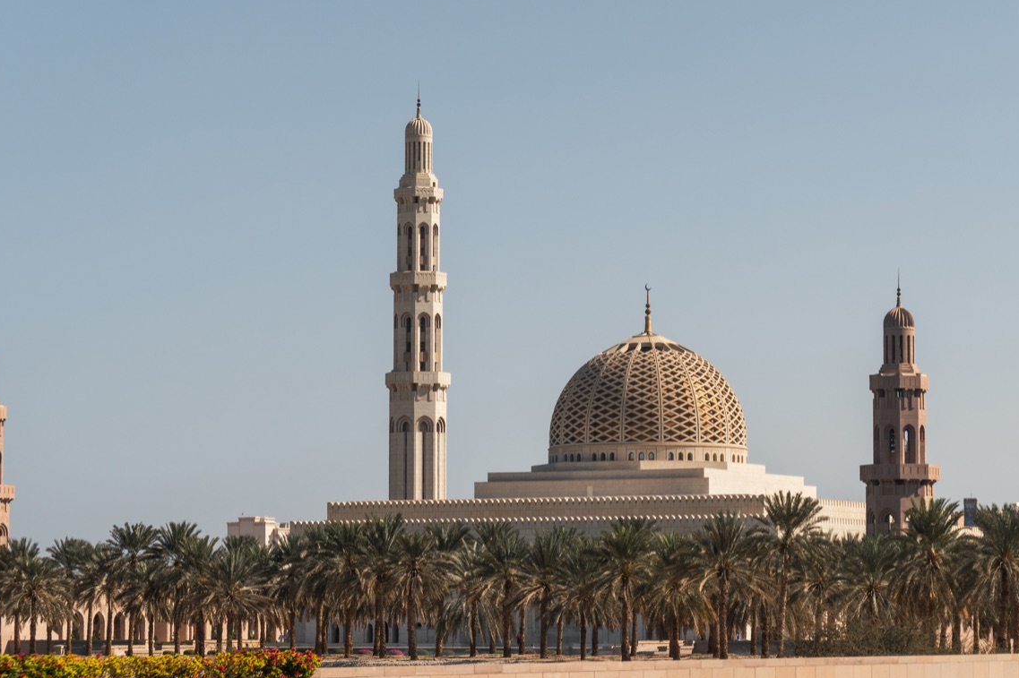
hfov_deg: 17.9
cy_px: 406
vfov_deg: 12.0
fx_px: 3225
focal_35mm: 114
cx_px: 651
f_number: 4
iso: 100
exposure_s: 1/2000
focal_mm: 54
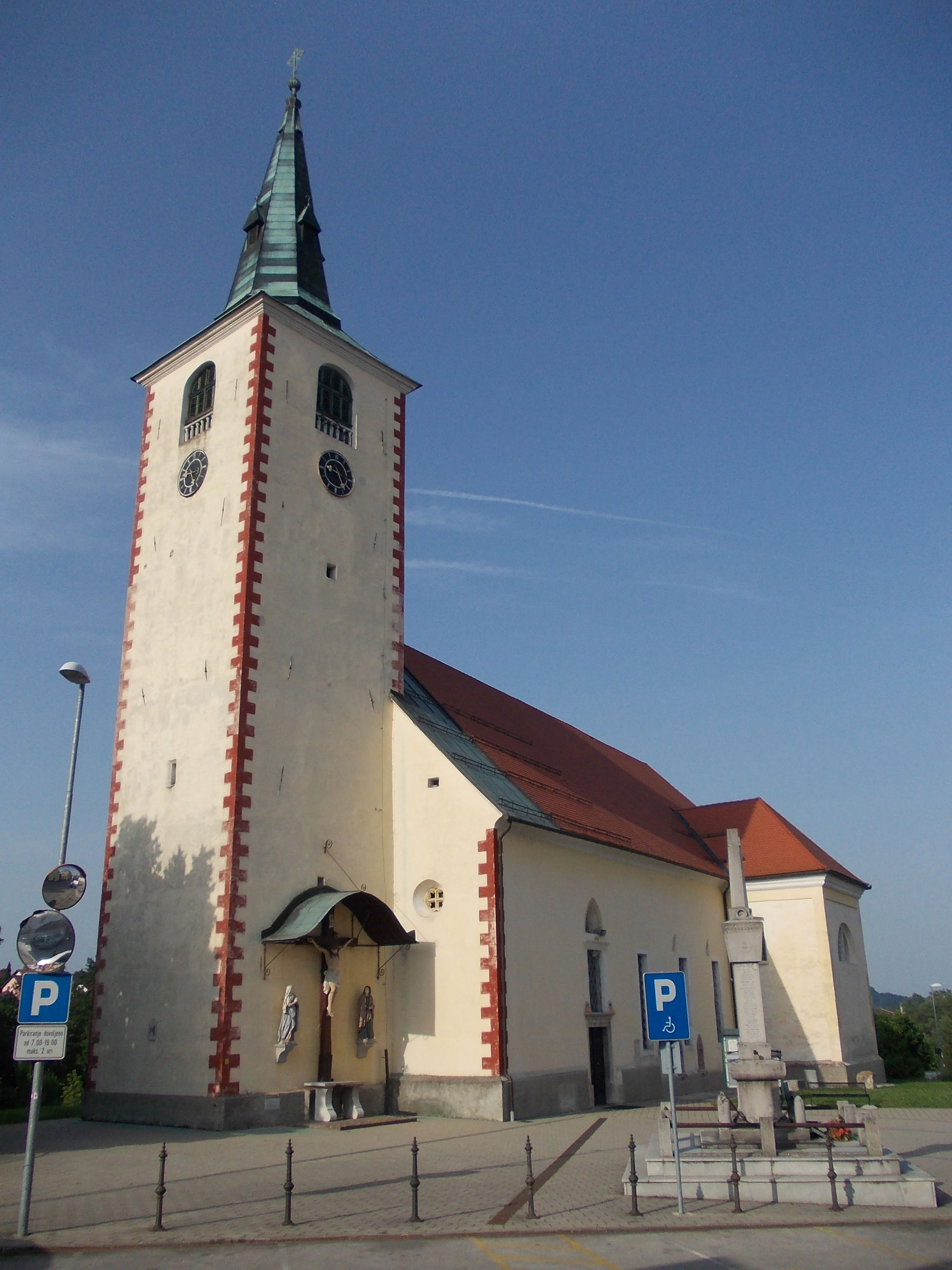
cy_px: 635
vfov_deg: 63.4
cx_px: 476
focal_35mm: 28
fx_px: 1027
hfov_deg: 49.7
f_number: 5.4
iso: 80
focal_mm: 4
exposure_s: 1/500
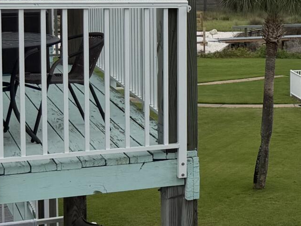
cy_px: 28
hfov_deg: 14.4
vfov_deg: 13.0
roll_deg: -2.7
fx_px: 983
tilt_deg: -5.9
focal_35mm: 113
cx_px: 606
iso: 80
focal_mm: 6.76
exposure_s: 1/3279
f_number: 1.78
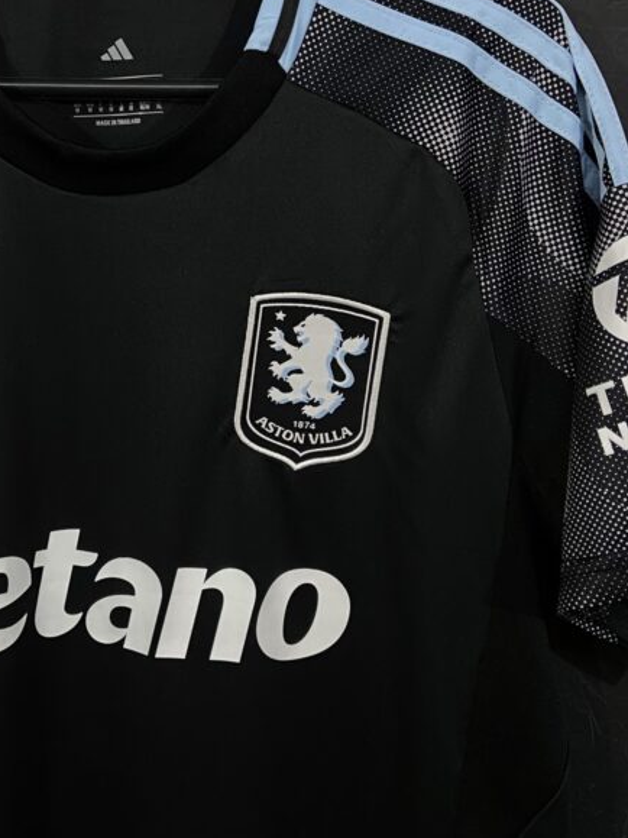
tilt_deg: -6.7
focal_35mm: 46
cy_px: 347
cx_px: 143
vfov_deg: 41.1
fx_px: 1113
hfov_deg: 30.9
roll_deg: +0.1
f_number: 1.8
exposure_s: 1/60
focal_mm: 4.25
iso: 160
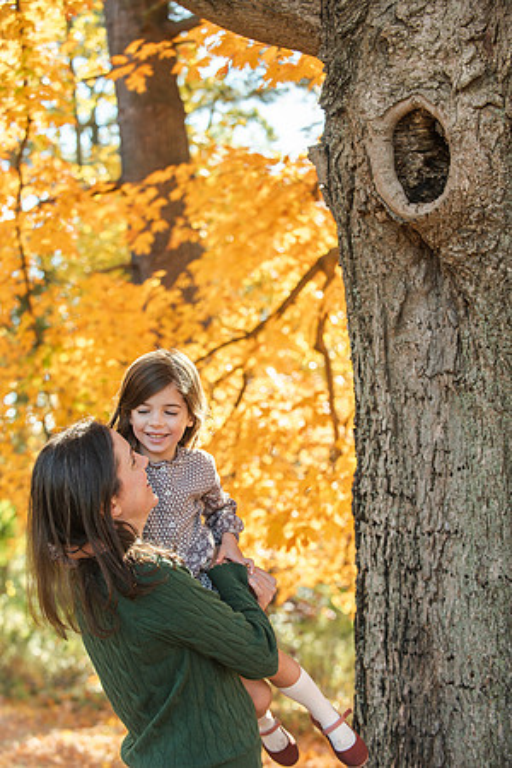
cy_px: 384
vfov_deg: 28.8
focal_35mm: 70
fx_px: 1493
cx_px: 256
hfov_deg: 19.5
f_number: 4
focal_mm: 70
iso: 500
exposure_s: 1/1000
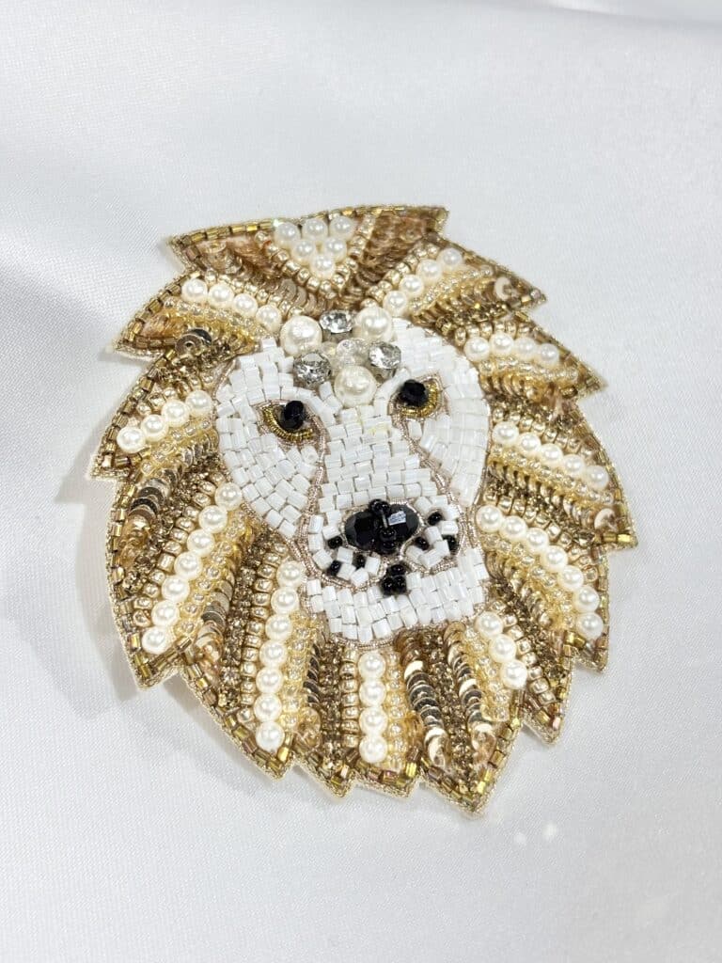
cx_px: 361
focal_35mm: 52
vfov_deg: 36.8
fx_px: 1446
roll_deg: +6.7
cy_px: 482
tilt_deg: -44.7
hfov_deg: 28.0
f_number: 1.6
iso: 32
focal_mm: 5.96
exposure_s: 1/164
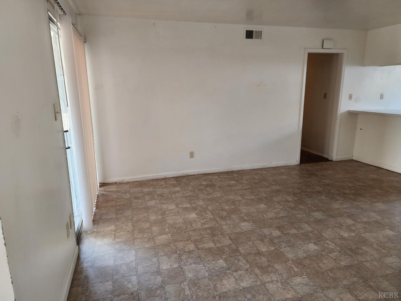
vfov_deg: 58.9
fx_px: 266
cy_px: 150
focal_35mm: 23
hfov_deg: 73.9
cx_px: 200
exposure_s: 1/120
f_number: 1.8
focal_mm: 6.4
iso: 320
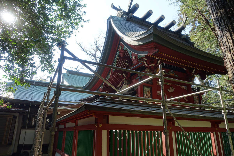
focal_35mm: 25
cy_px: 78
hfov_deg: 71.5
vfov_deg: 51.3
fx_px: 162
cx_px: 117
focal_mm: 9.33
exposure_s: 1/125
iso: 125
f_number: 4
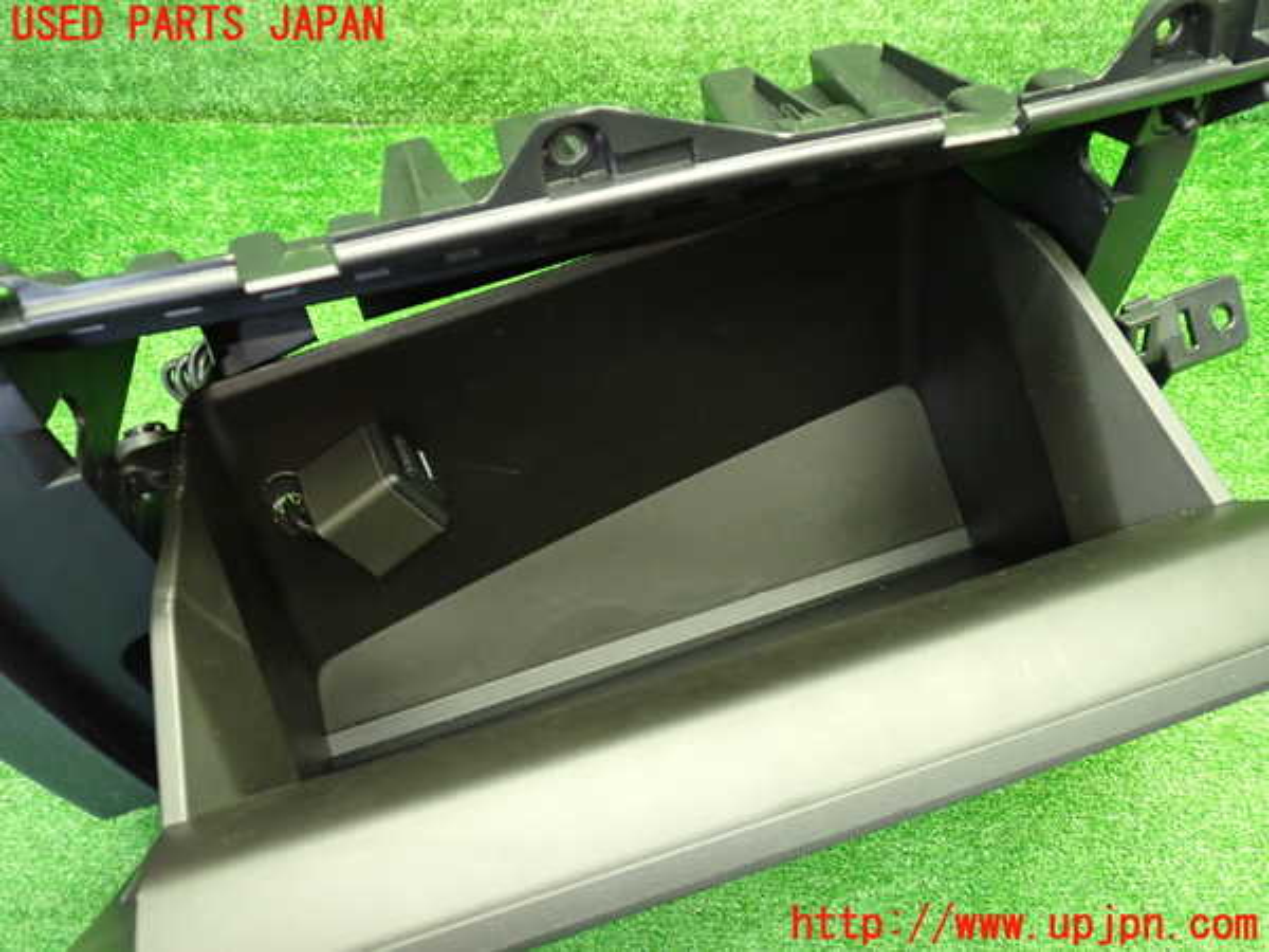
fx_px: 1100
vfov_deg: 46.8
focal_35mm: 30
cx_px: 634
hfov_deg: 60.0
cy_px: 476
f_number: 2.3
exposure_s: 1/30
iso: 800
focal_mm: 5.4
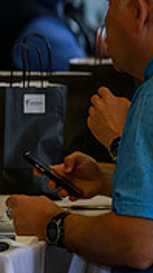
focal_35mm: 688
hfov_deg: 1.7
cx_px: -286
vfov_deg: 3.1
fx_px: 4984
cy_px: 58
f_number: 2.8
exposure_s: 1/500
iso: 3200
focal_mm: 200
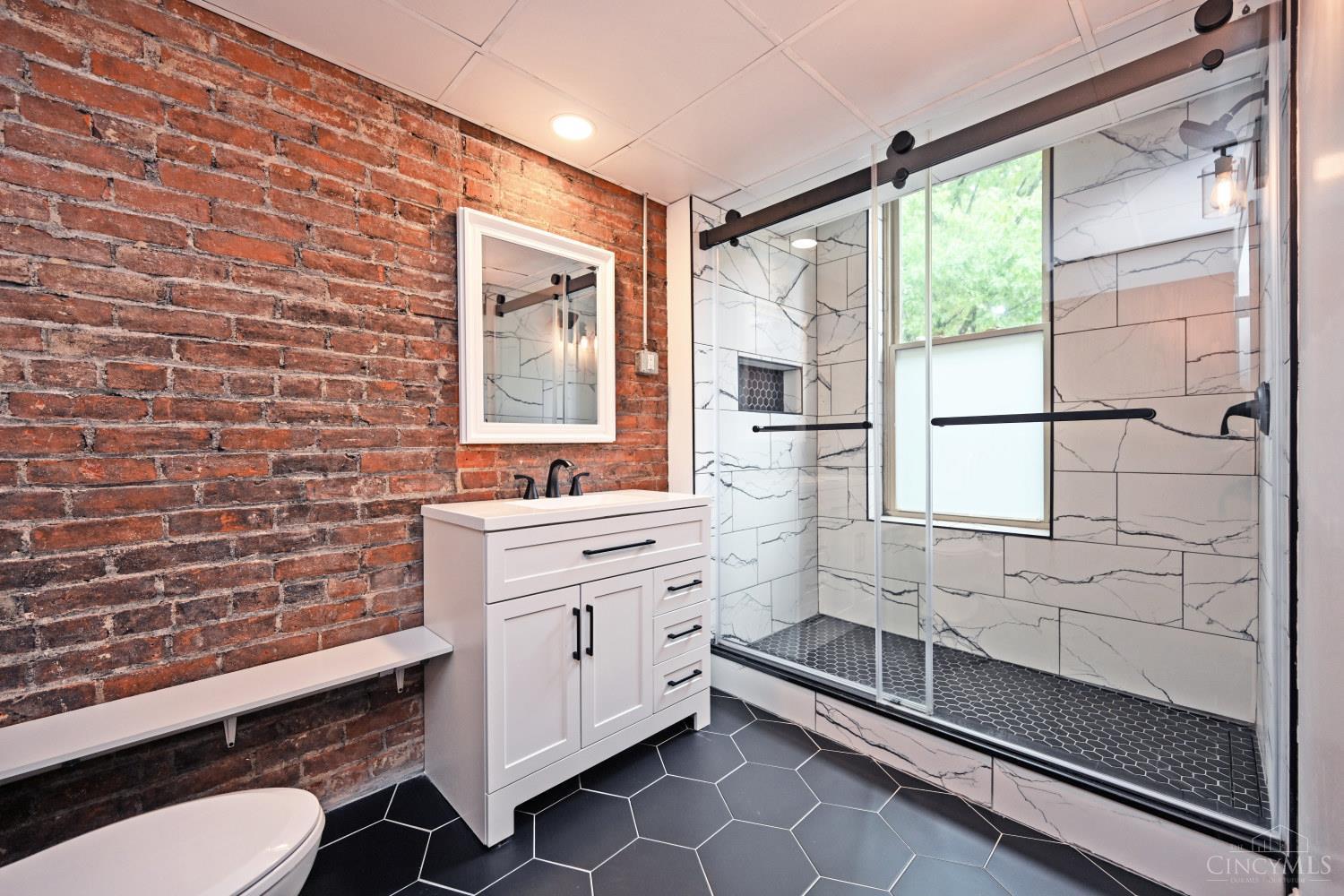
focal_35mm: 14
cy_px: 448
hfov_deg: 104.3
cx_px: 672
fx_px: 523
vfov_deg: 81.2
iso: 320
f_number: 4
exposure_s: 1/60
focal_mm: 14
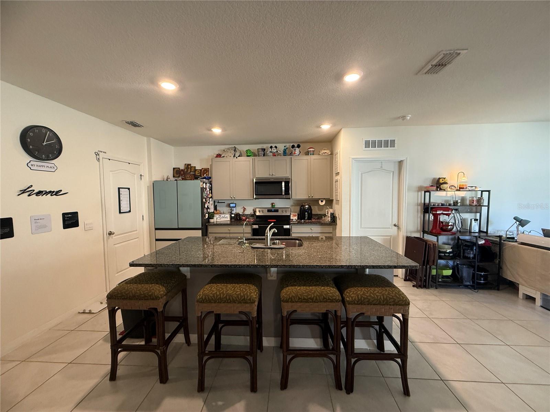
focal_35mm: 14
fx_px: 222
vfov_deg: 85.7
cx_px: 275
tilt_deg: -3.1
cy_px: 206
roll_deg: +1.0
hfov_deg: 102.1
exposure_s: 1/60
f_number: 2.2
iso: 250
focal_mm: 2.22
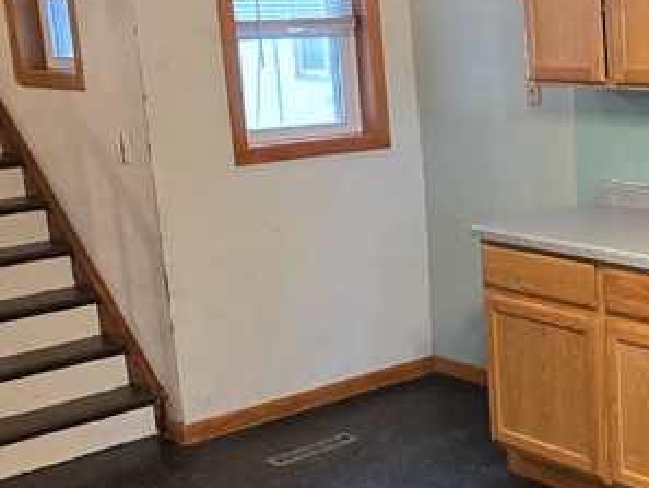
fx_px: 1050
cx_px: 717
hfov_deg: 30.6
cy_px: 249
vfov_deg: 26.1
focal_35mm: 56
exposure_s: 1/60
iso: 400
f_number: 1.9
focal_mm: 2.2
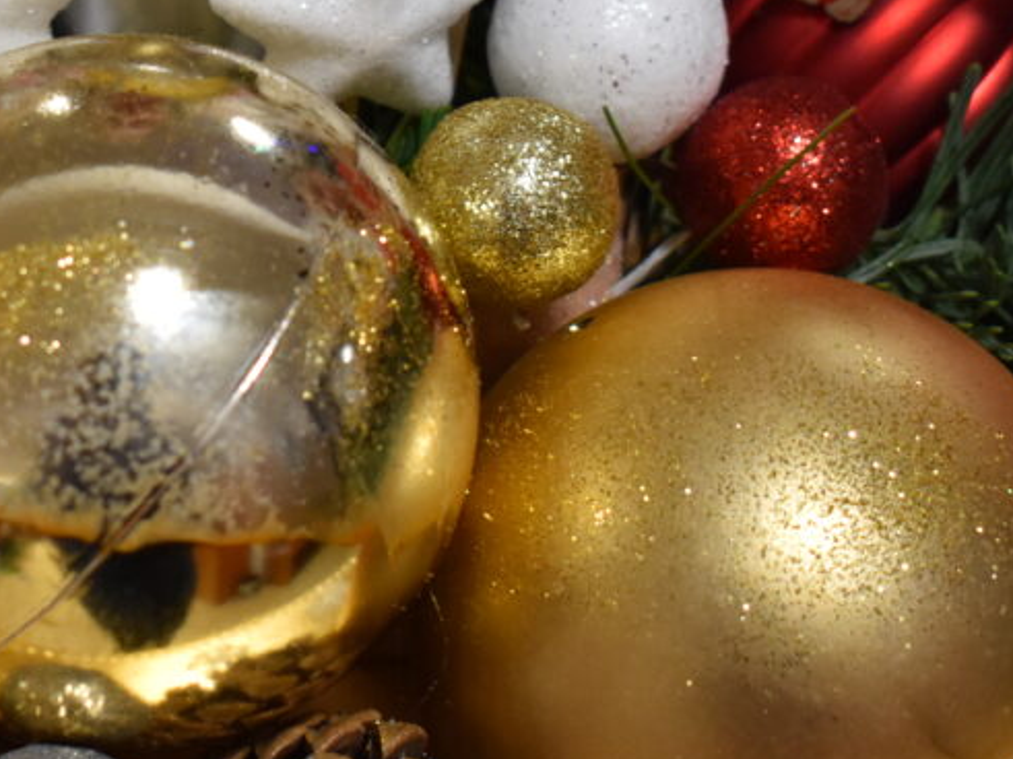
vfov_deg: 11.1
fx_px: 3920
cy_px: 291
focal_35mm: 134
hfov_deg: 14.6
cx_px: 91
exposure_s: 1/60
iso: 1000
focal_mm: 38
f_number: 4.8
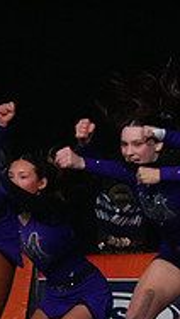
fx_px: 5463
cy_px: 162
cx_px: 484
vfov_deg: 3.3
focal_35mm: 645
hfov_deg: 1.9
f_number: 5.6
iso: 16000
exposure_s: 1/1250
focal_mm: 200
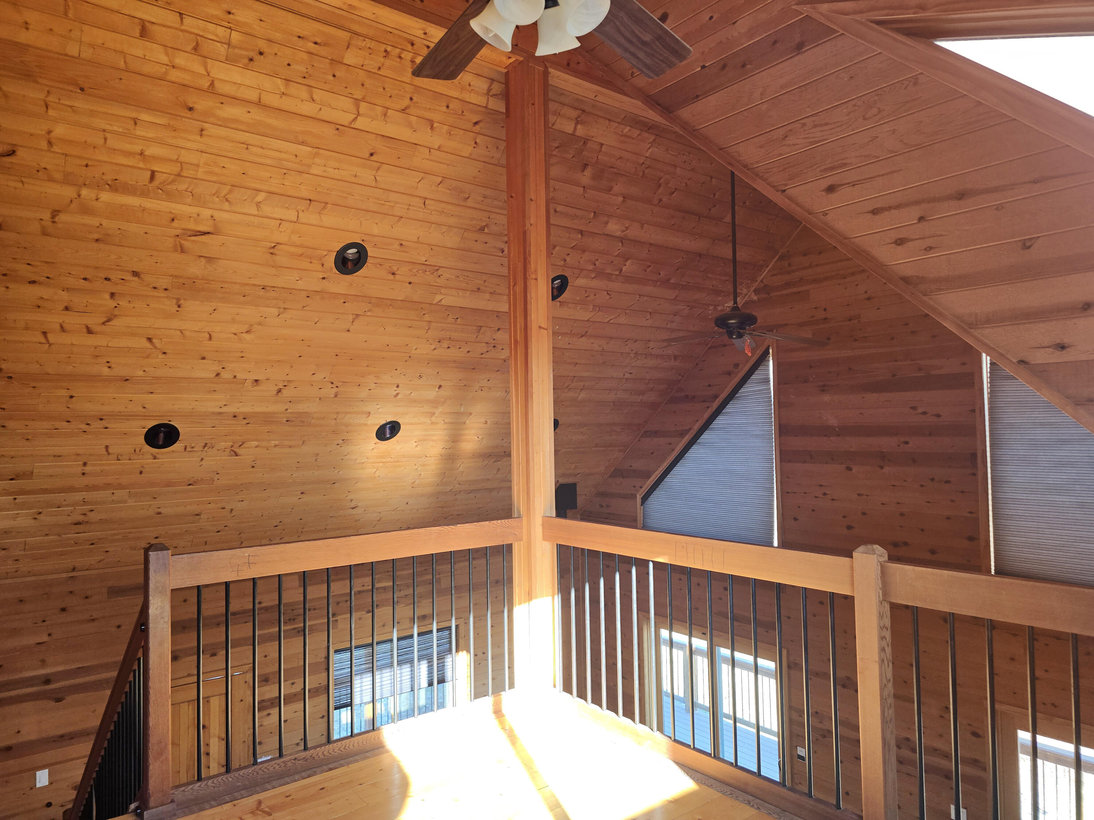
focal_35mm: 23
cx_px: 547
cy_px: 410
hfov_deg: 73.9
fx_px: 727
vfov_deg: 58.9
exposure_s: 1/60
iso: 50
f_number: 1.7
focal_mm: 6.3
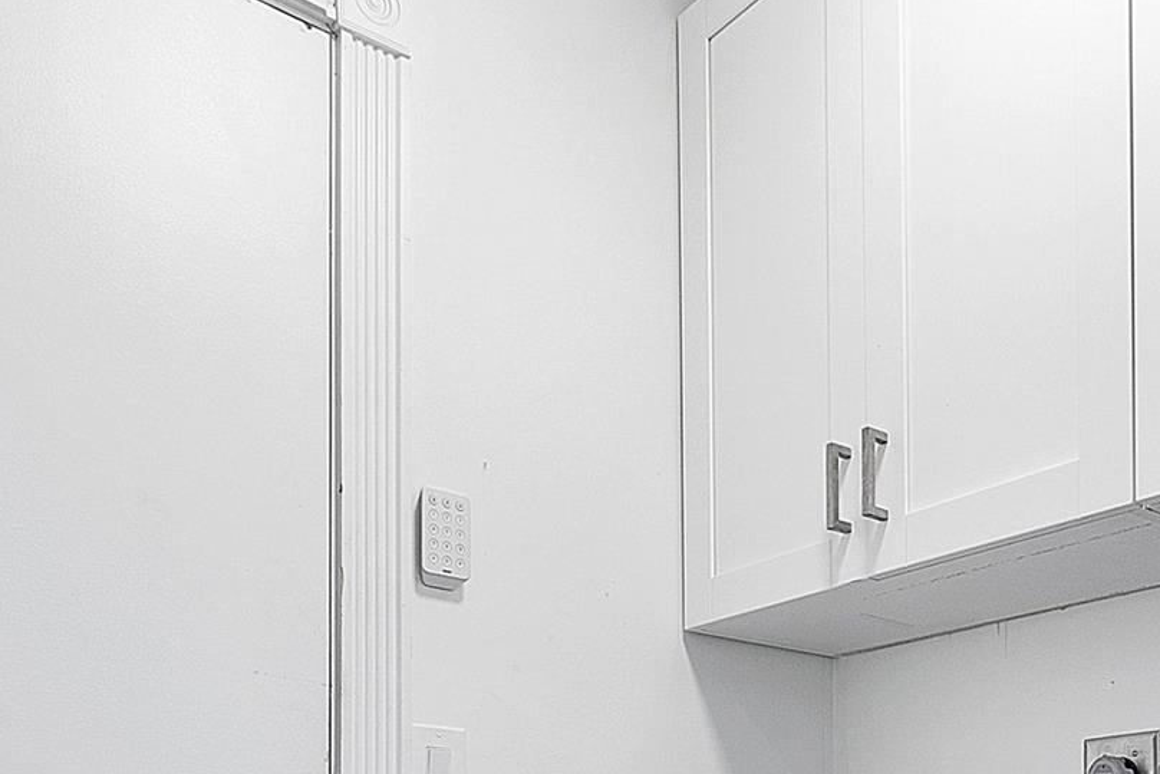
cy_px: 927
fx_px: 1225
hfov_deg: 49.8
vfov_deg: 30.0
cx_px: 770
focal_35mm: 38
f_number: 7.1
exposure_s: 1/10
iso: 250
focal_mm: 10
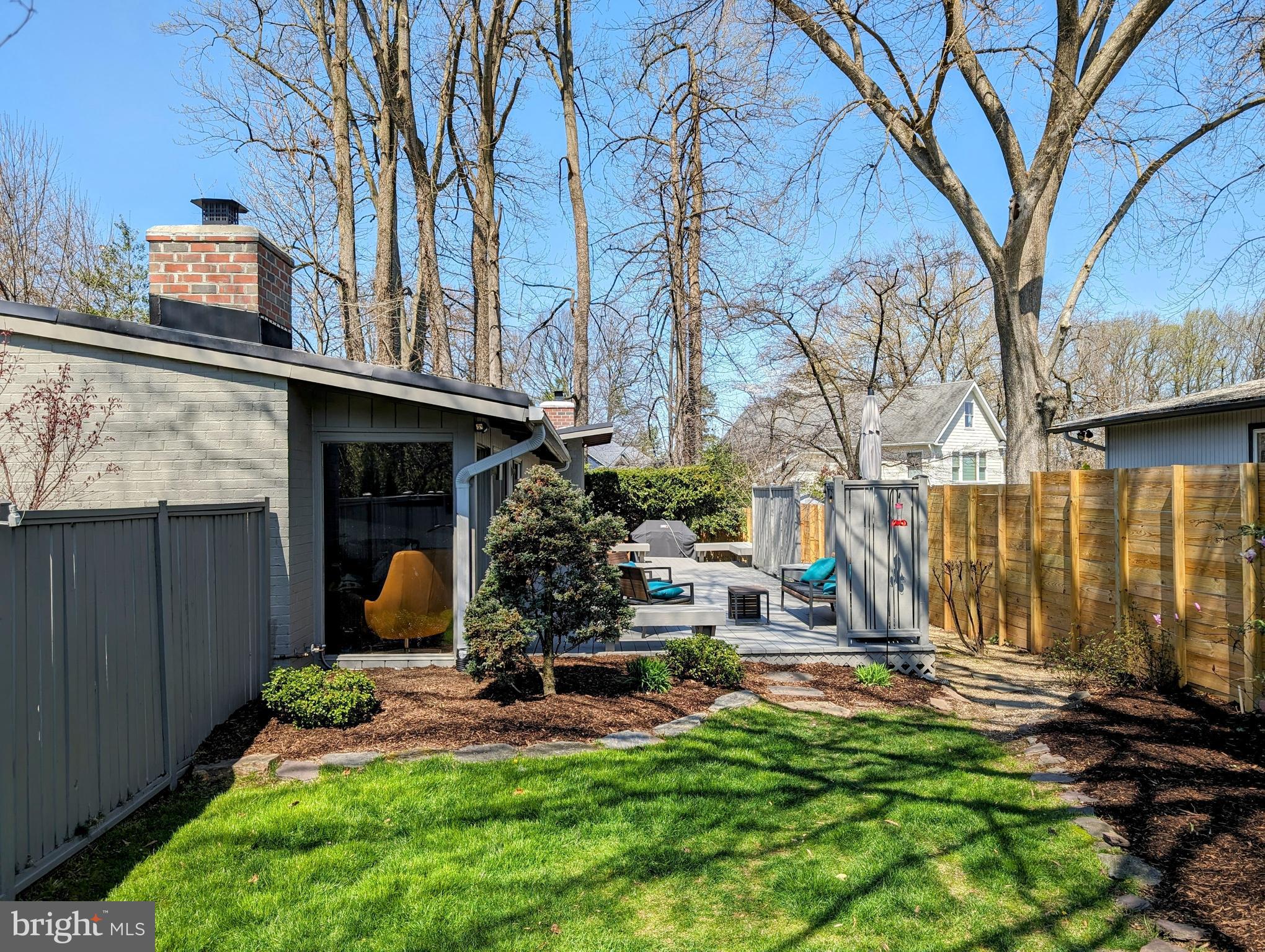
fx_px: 878
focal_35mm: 24
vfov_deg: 56.9
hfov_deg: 71.5
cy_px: 476
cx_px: 632
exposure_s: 1/728
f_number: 1.68
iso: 19
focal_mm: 6.9
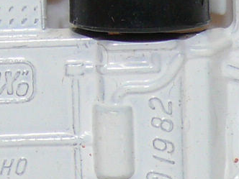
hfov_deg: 4.6
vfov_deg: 3.5
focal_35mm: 429
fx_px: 2962
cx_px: -64
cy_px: 84
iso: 100
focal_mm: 12.5
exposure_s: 1/30
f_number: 4
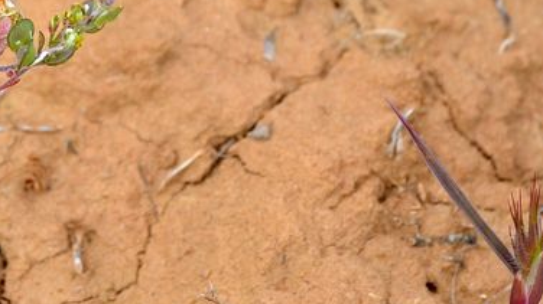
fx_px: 3540
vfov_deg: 4.9
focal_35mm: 246
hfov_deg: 8.7
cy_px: -73
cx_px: 27
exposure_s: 1/320
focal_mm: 42
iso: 100
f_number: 8
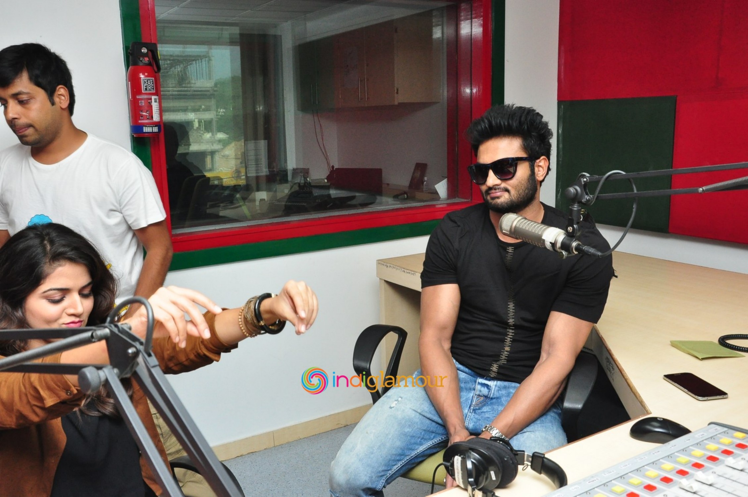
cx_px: 374
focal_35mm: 33
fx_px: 685
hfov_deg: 57.3
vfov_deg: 39.9
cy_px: 248
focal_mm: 22
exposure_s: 1/125
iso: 1250
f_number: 9
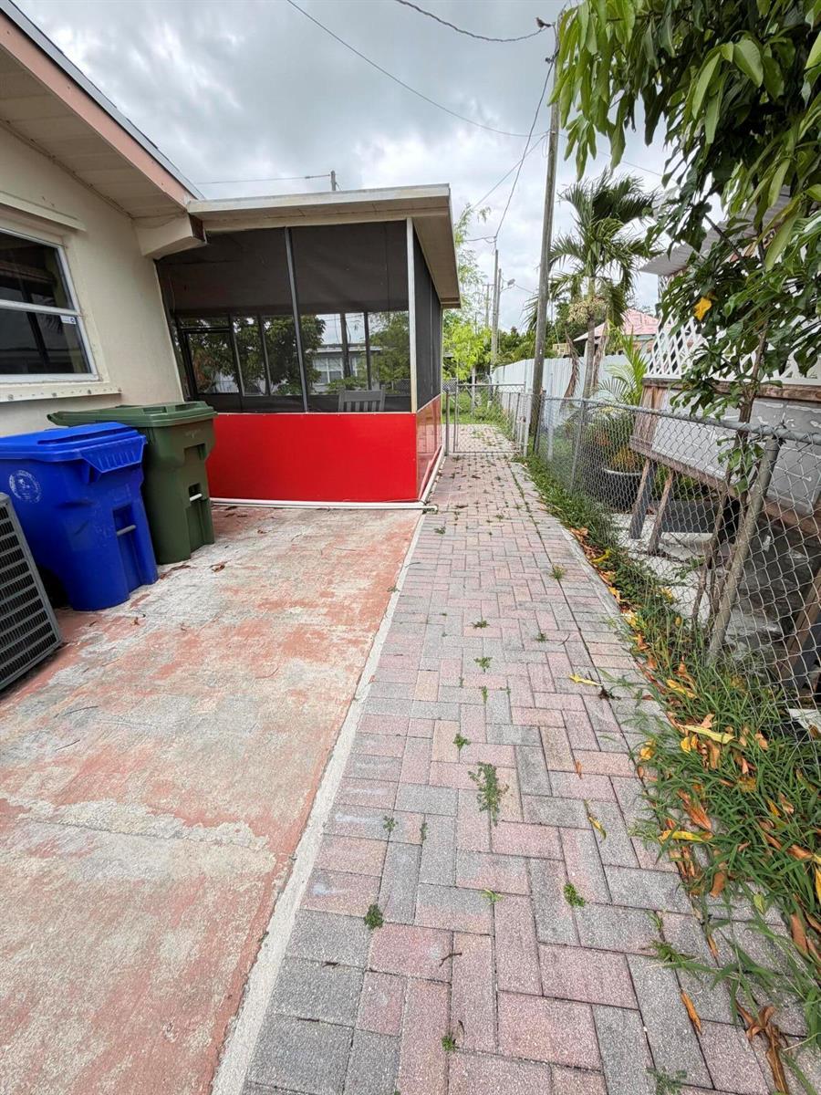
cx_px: 410
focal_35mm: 14
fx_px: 443
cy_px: 548
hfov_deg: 85.7
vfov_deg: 102.1
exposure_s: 1/241
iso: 40
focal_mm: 2.22
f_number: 2.2
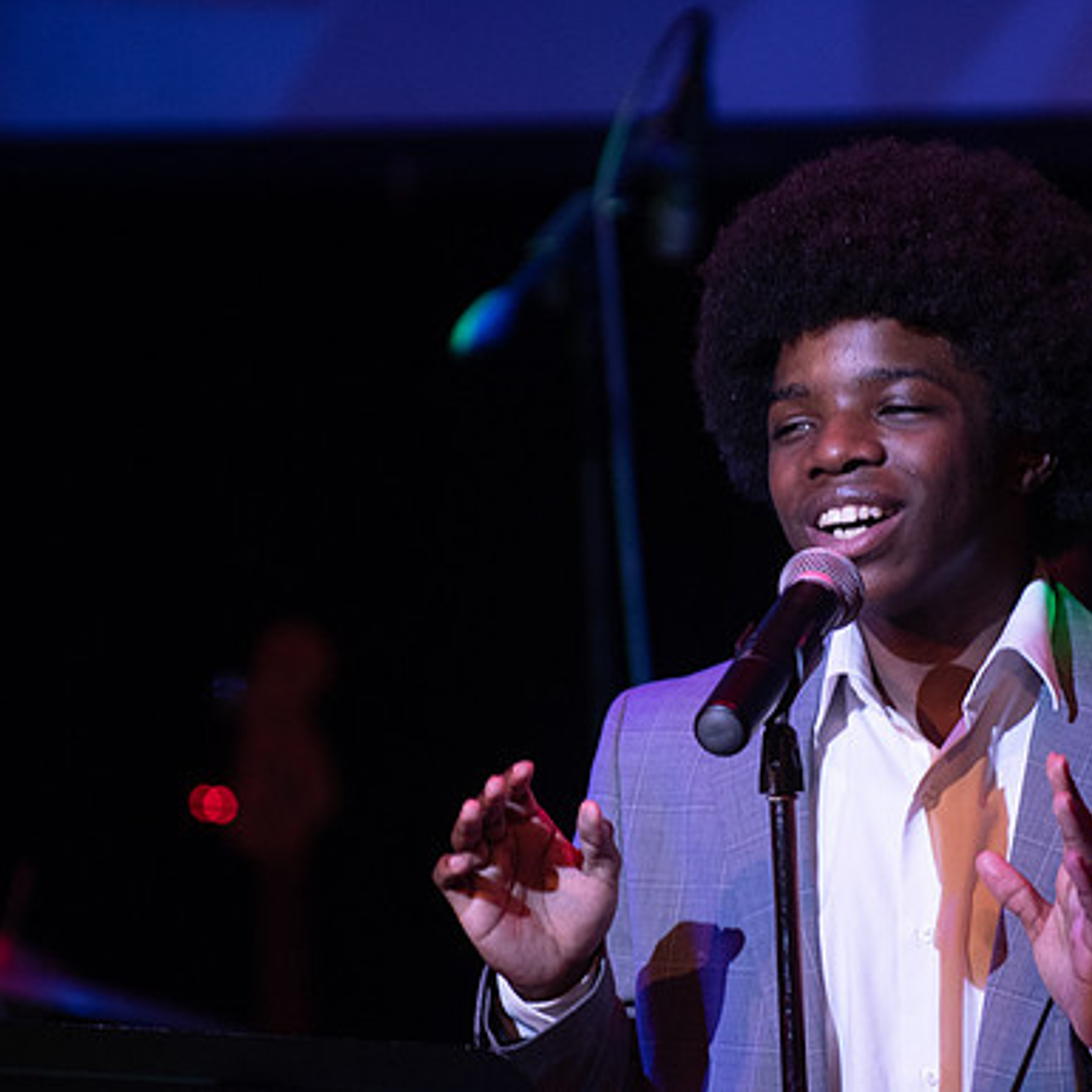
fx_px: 12349
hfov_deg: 5.1
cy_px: 546
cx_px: 797
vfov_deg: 5.1
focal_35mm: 346
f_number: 2.8
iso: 1600
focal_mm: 180
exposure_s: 1/200
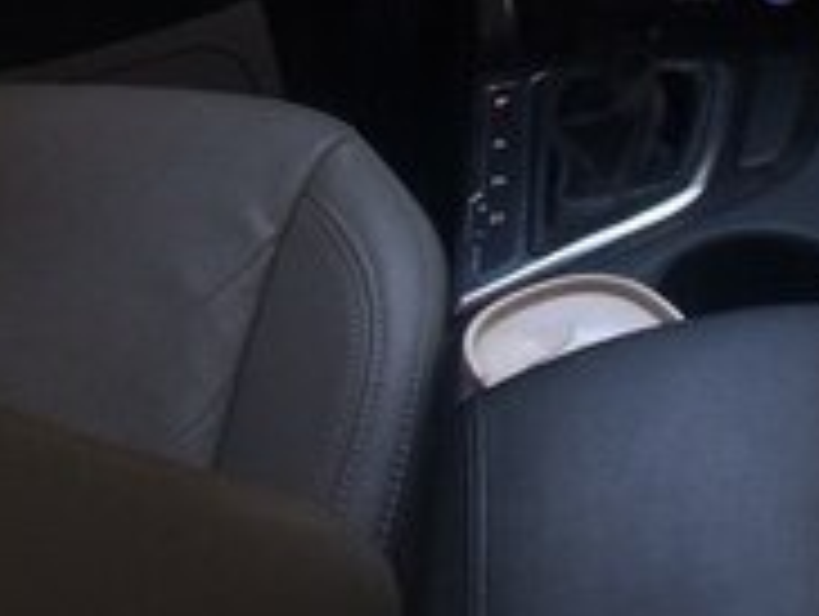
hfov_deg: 18.5
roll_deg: -1.7
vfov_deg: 13.0
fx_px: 2488
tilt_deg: -21.2
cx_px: 680
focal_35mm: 105
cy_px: -416
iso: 50
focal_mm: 4.15
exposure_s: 1/50
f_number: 2.2
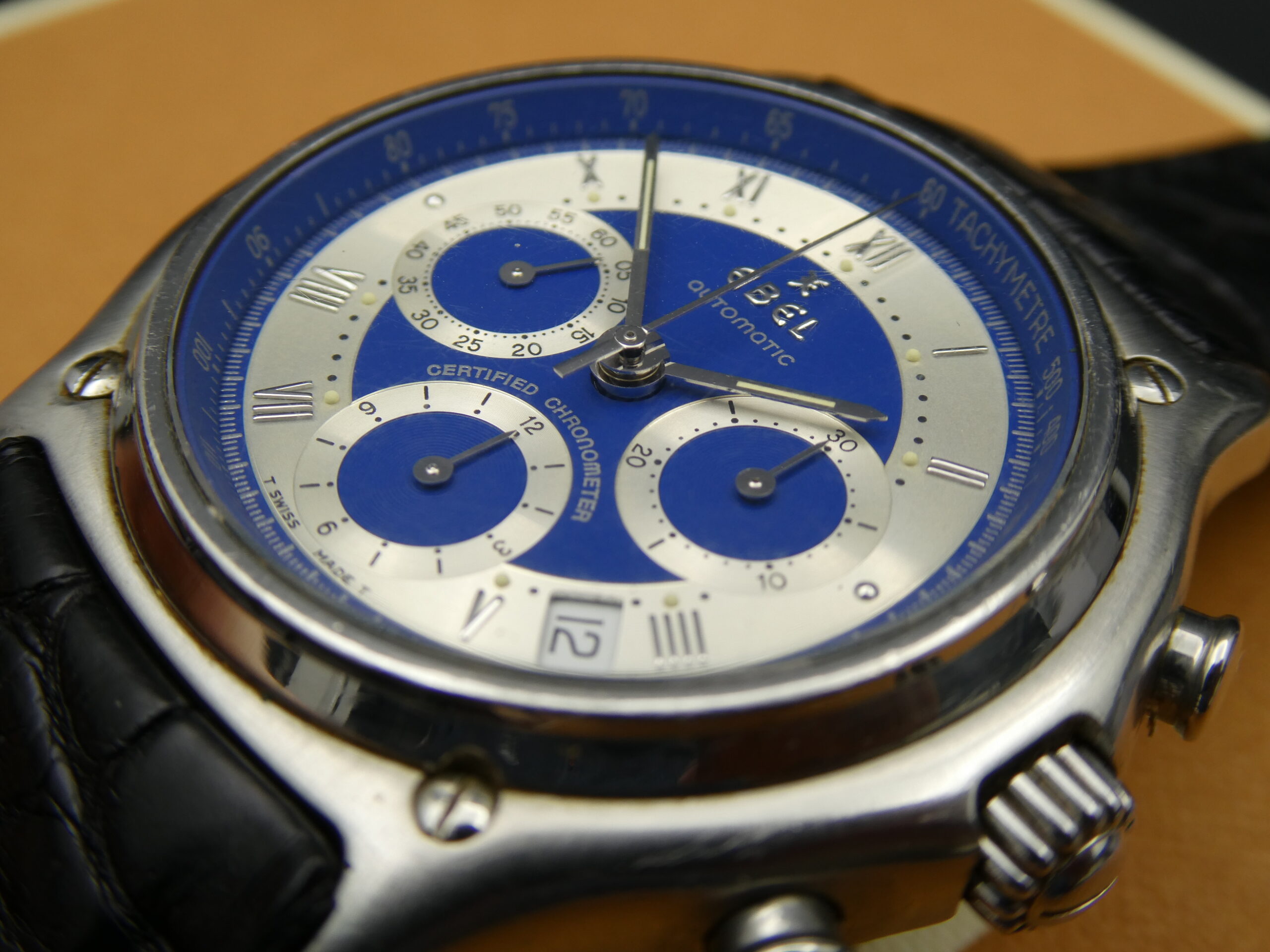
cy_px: 476
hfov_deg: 38.2
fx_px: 1834
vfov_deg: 29.1
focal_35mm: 50
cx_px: 635
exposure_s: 1/100
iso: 80
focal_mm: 9
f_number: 4.1
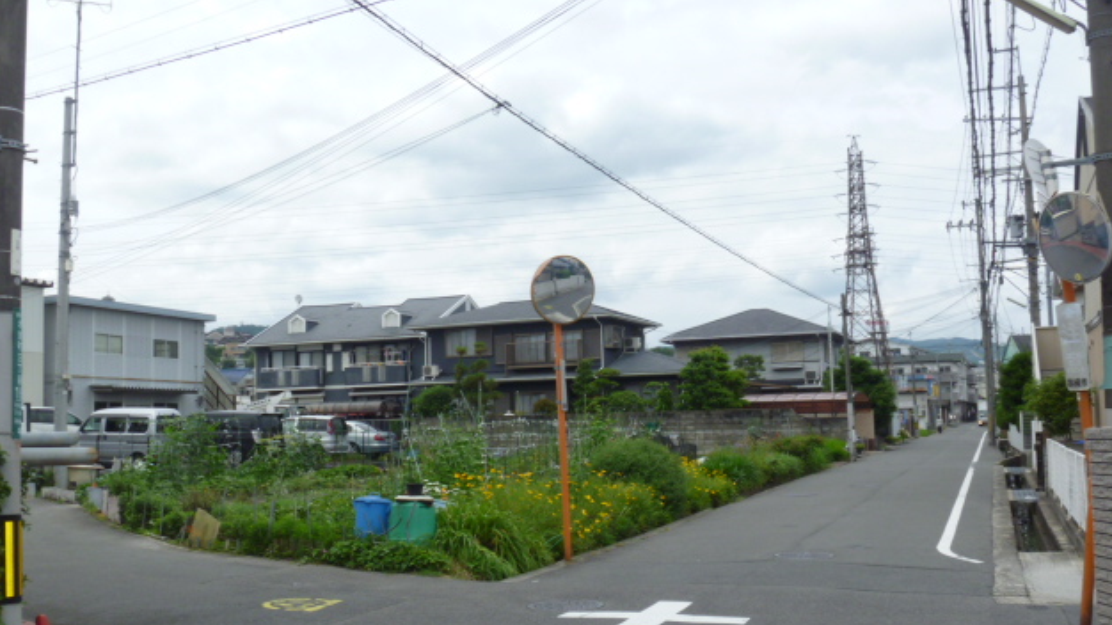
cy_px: 337
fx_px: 1150
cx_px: 567
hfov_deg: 51.6
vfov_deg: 30.4
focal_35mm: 39
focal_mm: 6.3
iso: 100
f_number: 5.6
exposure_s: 1/400
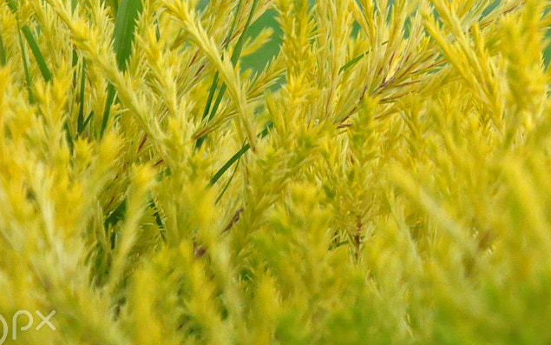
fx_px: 3815
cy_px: -18
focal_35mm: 254
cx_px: 535
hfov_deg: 8.2
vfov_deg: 5.2
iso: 3200
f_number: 8
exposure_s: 1/1000
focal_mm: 66
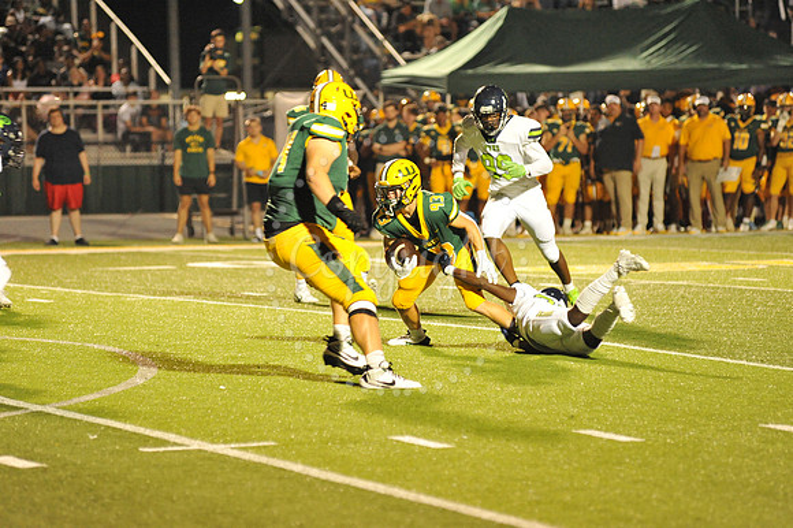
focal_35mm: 200
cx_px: 396
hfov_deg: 10.3
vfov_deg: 6.9
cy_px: 264
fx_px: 4403
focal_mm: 200
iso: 6400
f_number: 4
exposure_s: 1/320
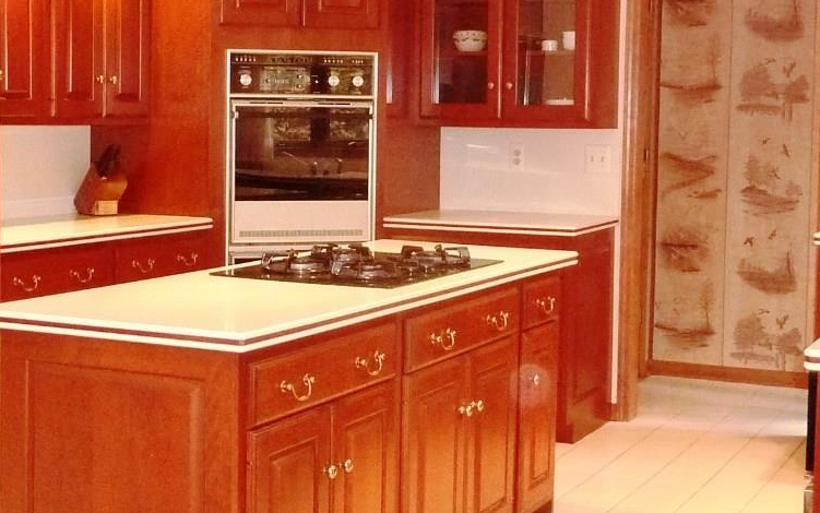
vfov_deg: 20.0
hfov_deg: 31.5
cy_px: 223
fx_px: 1453
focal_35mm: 65
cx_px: 348
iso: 640
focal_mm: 4.1
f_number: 3.3
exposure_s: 1/30
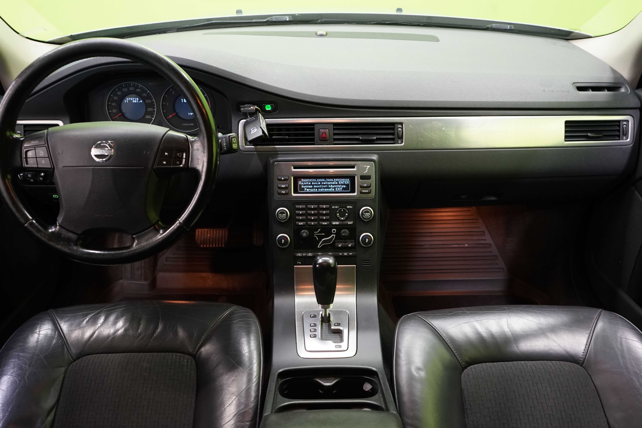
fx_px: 553
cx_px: 321
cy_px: 214
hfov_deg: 60.3
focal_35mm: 31
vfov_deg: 42.3
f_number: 5
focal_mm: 31
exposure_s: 1/20
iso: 2000
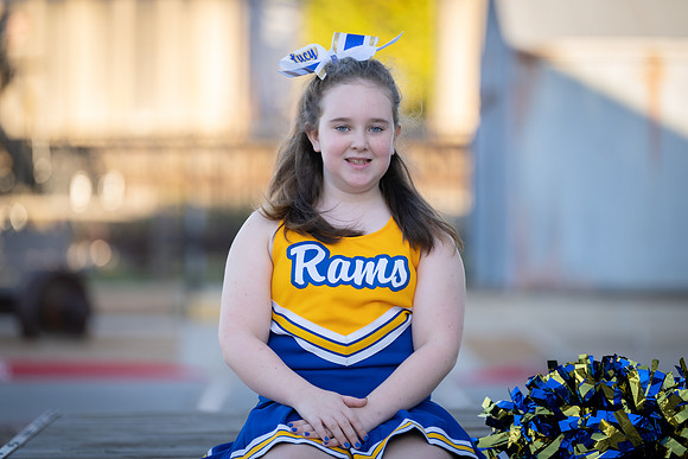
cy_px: 230
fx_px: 3036
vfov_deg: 8.6
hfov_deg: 12.9
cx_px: 344
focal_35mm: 159
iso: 125
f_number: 2.8
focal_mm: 154
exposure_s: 1/400
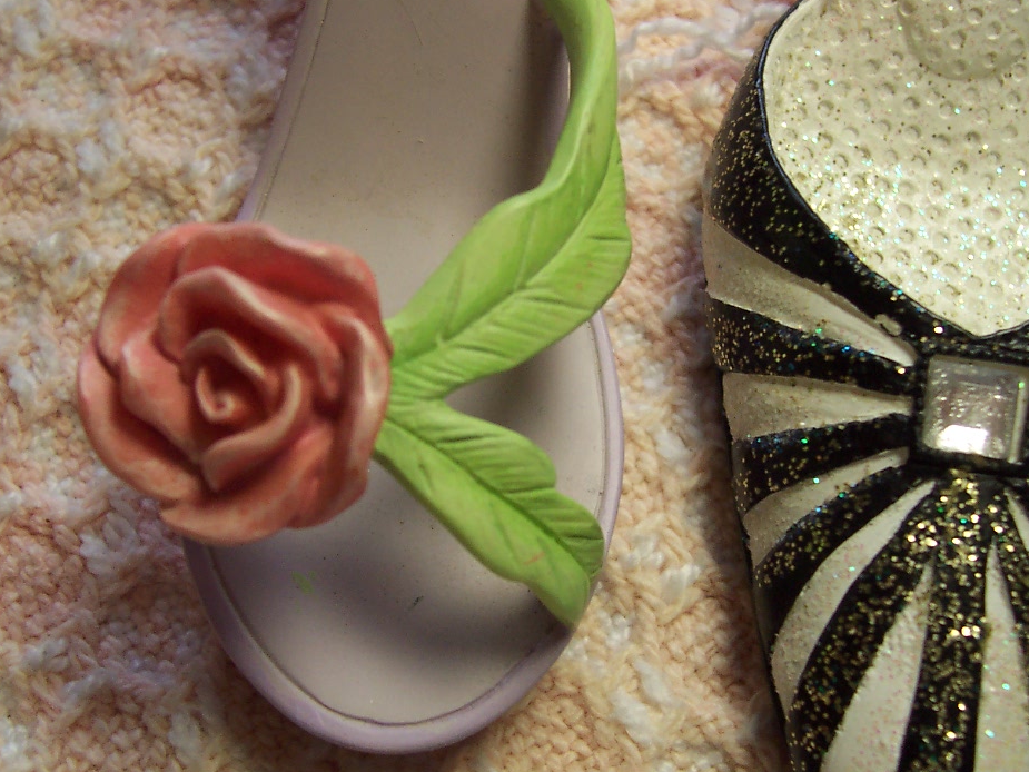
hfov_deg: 39.6
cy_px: 422
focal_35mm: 48
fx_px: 1427
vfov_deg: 30.3
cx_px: 582
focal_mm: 5.6
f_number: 2.8
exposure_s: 1/125
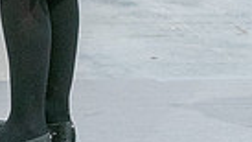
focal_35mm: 311
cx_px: -239
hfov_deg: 6.7
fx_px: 2078
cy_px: -200
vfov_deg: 3.8
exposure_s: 1/250
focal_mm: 70
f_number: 2.8
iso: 6400
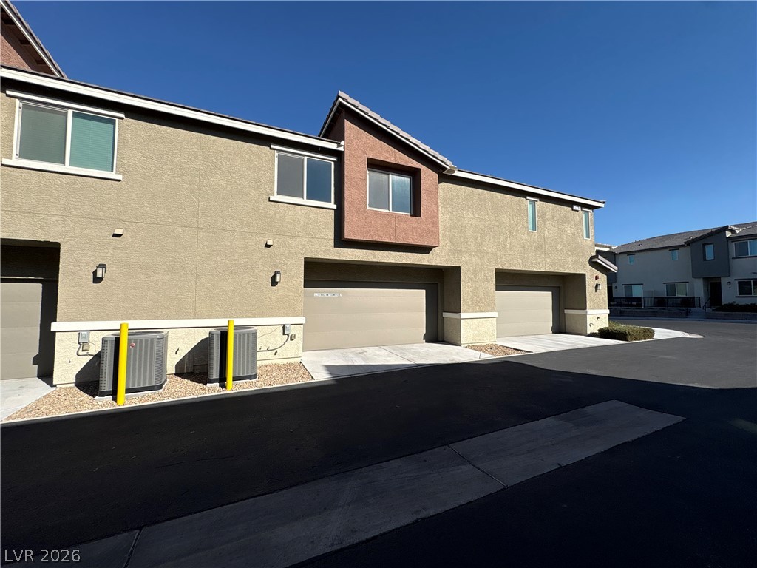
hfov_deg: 102.1
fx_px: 306
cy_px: 284
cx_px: 378
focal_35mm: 14
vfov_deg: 85.7
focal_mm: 2.22
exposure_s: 1/3247
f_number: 2.2
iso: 50
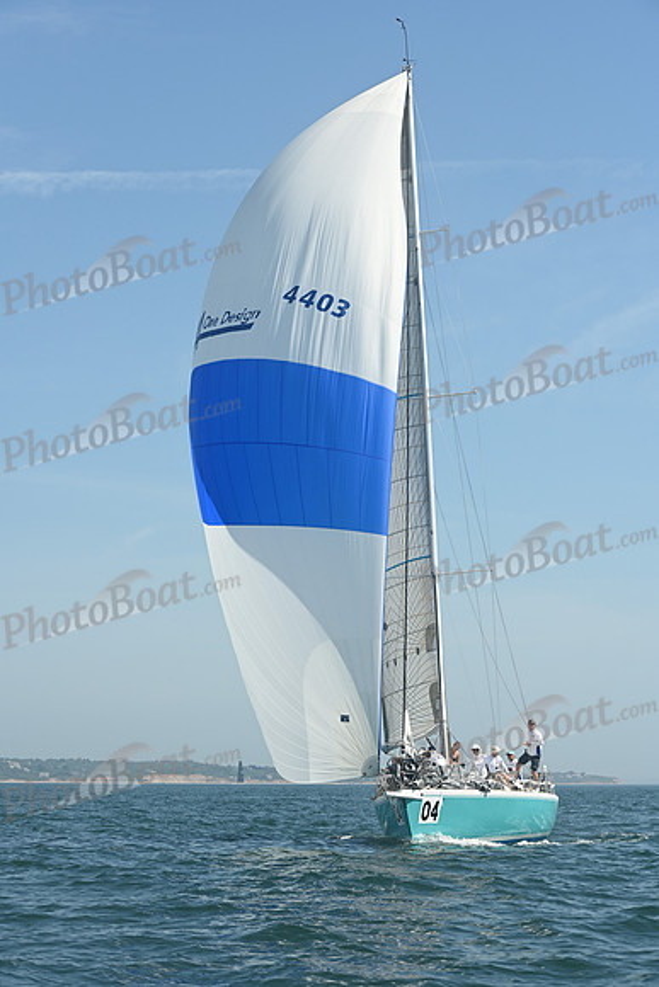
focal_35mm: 92
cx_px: 330
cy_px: 494
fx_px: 2524
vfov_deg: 22.1
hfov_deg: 14.9
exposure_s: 1/1000
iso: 320
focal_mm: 92
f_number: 7.1
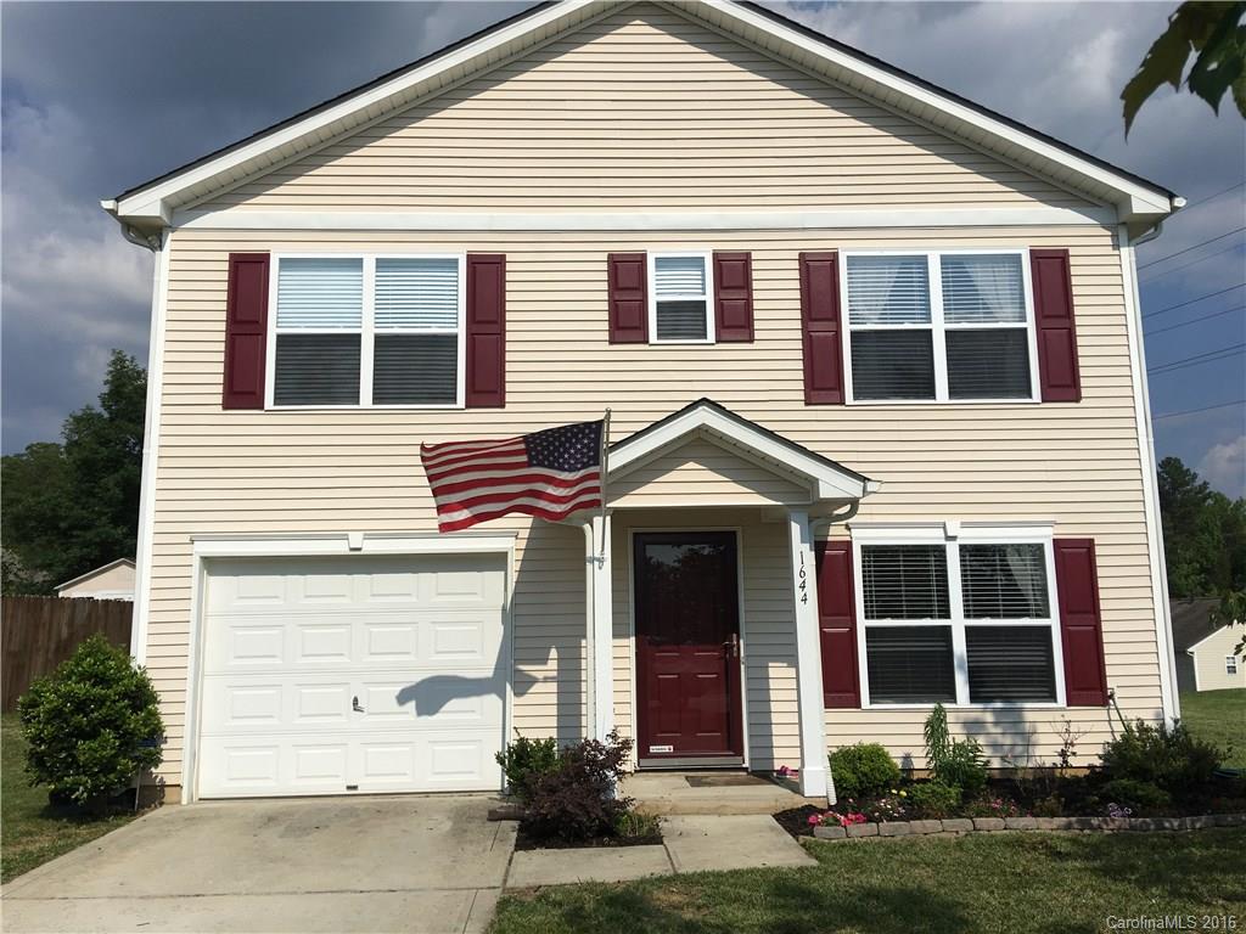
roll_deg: +3.1
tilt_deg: +10.4
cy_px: 467
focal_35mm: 29
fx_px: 1044
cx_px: 623
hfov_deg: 61.7
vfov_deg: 48.2
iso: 25
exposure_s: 1/3846
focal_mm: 4.15
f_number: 2.2
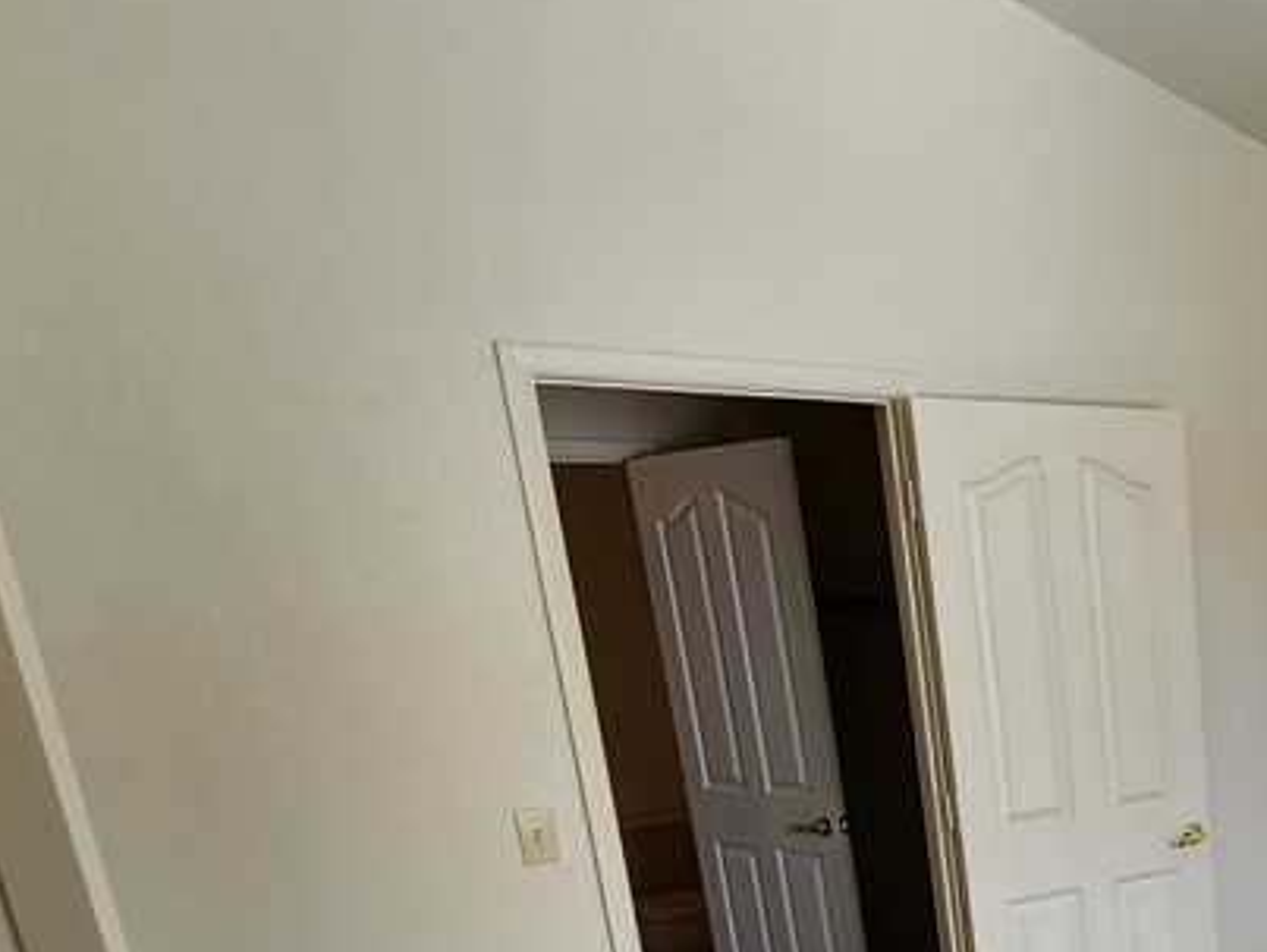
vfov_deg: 38.6
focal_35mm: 33
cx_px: 1327
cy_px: 933
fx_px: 1209
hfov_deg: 44.8
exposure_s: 1/157
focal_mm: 2.2
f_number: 2.2
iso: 50
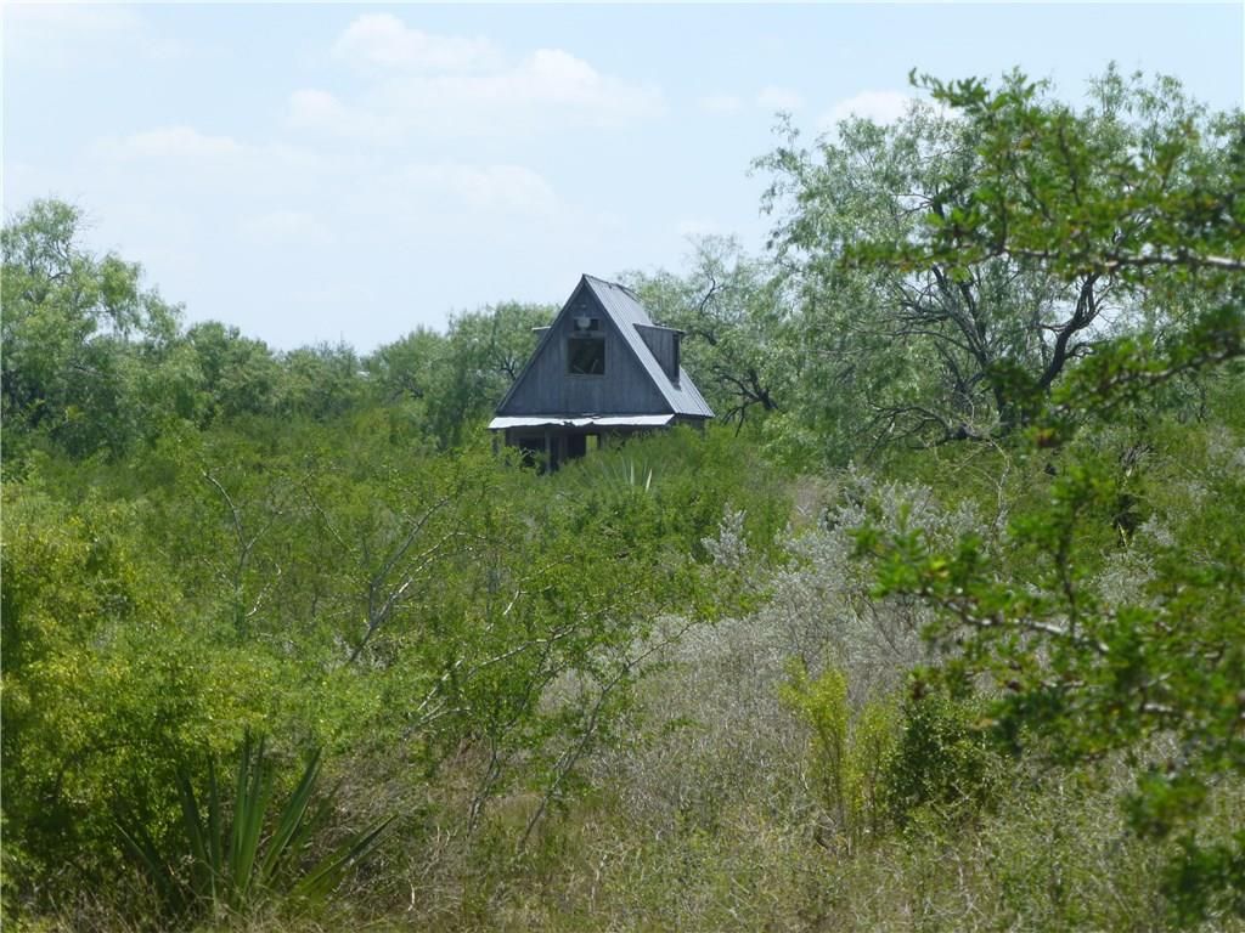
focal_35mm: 102
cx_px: 622
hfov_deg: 19.3
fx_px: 3669
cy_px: 466
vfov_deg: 14.5
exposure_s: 1/500
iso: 100
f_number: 5.3
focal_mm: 18.2
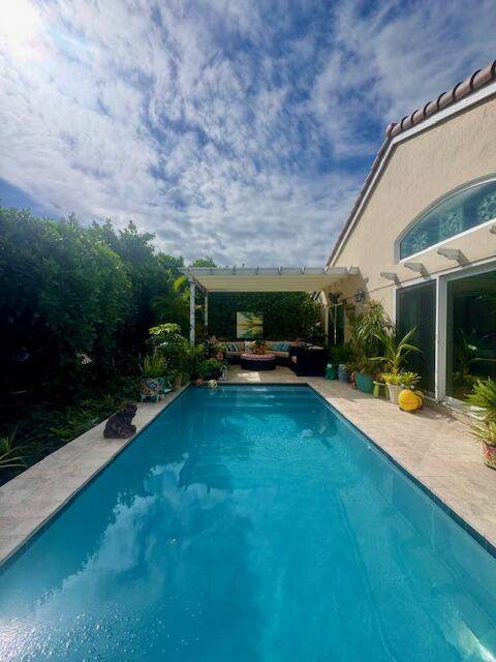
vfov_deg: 102.1
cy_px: 331
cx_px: 248
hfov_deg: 85.7
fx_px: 267
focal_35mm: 14
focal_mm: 2.22
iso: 40
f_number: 2.2
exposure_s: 1/3906
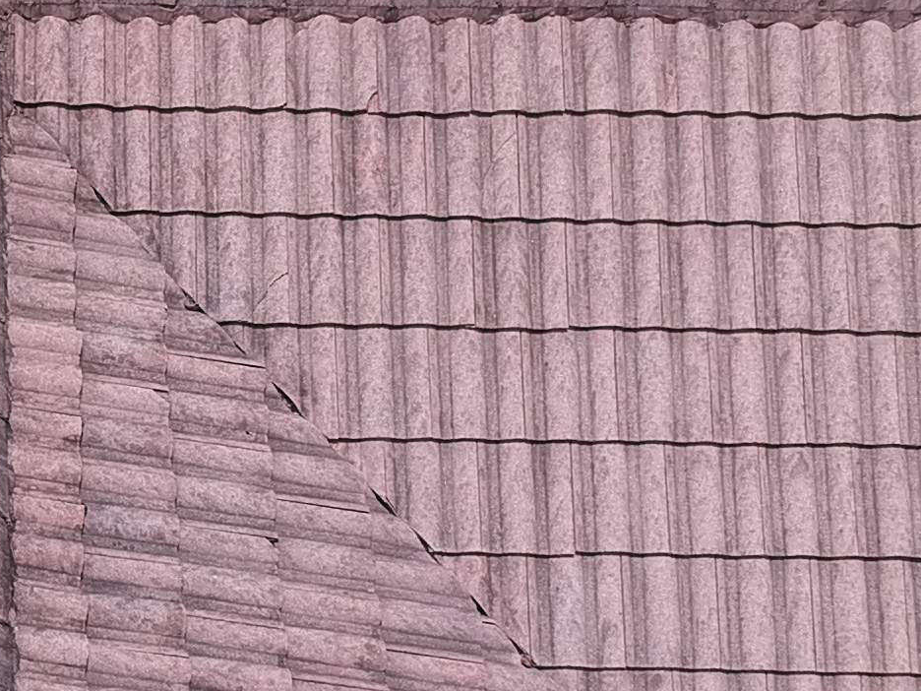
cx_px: -125
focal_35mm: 106
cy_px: 282
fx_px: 2820
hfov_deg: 17.8
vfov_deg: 14.0
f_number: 2.6
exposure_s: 1/1600
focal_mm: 4.49
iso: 101
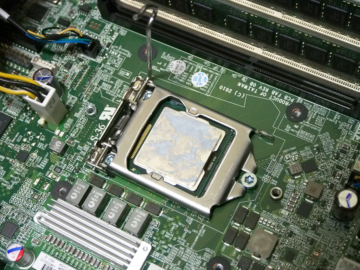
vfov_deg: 23.7
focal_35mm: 62
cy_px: 135
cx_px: 180
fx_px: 645
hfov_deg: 31.2
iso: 3200
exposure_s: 1/25
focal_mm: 31
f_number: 5.5
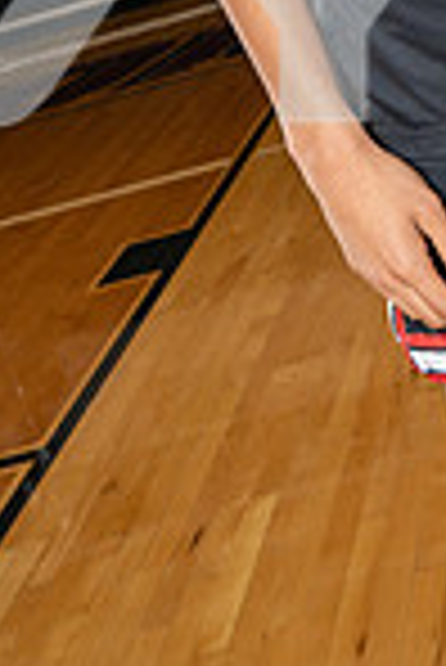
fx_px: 1353
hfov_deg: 18.3
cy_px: -328
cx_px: 441
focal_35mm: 73
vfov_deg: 22.7
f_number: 5.6
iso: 320
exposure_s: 1/250
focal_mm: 24
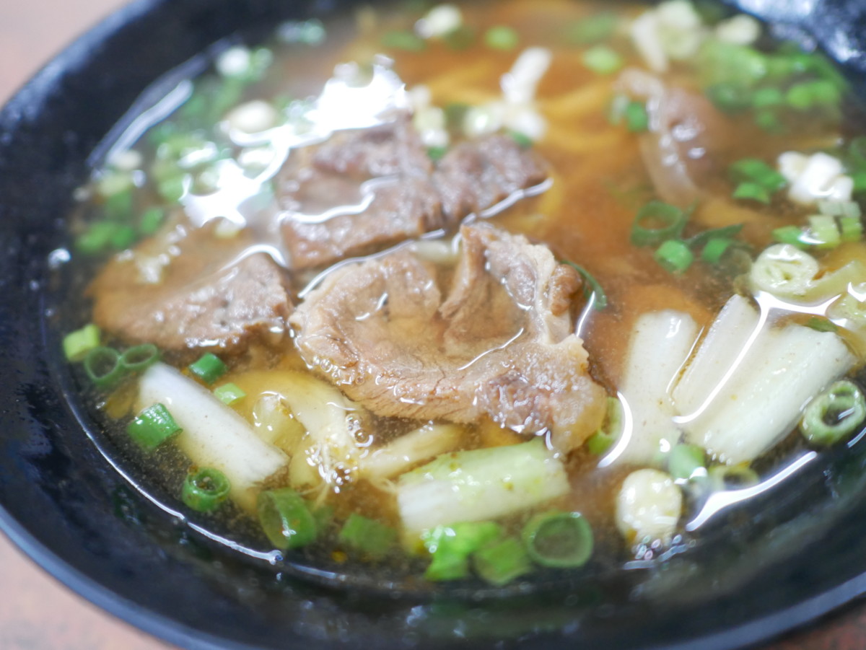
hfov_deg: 59.9
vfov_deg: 46.8
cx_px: 433
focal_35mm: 30
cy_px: 325
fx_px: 751
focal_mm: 15
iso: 1250
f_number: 1.7
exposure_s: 1/60
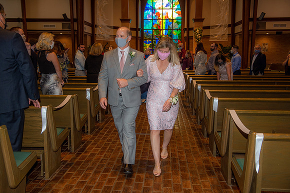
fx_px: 306
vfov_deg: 35.0
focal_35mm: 38
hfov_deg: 50.7
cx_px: 145
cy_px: 96
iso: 1250
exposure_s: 1/125
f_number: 5
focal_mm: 38
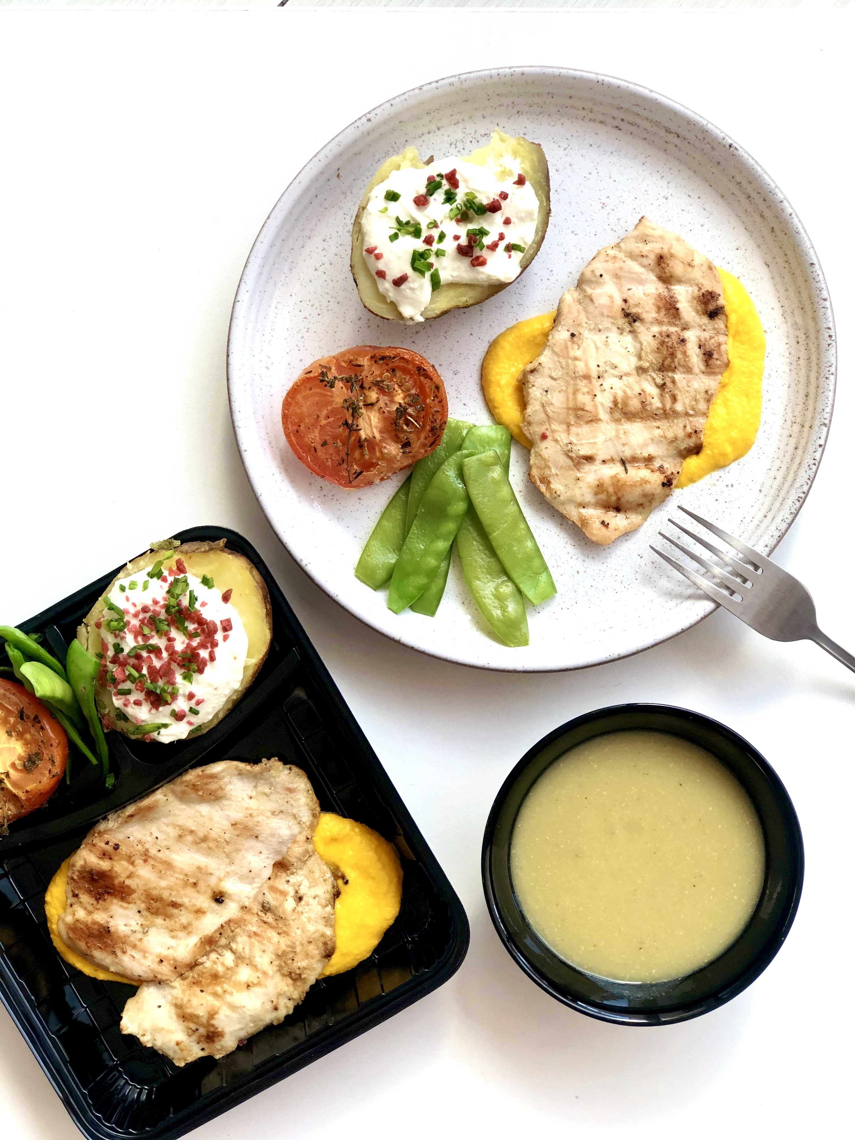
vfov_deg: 33.8
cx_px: 428
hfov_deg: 25.7
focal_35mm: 57
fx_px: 1877
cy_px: 570
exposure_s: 1/40
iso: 25
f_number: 2.8
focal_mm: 6.6
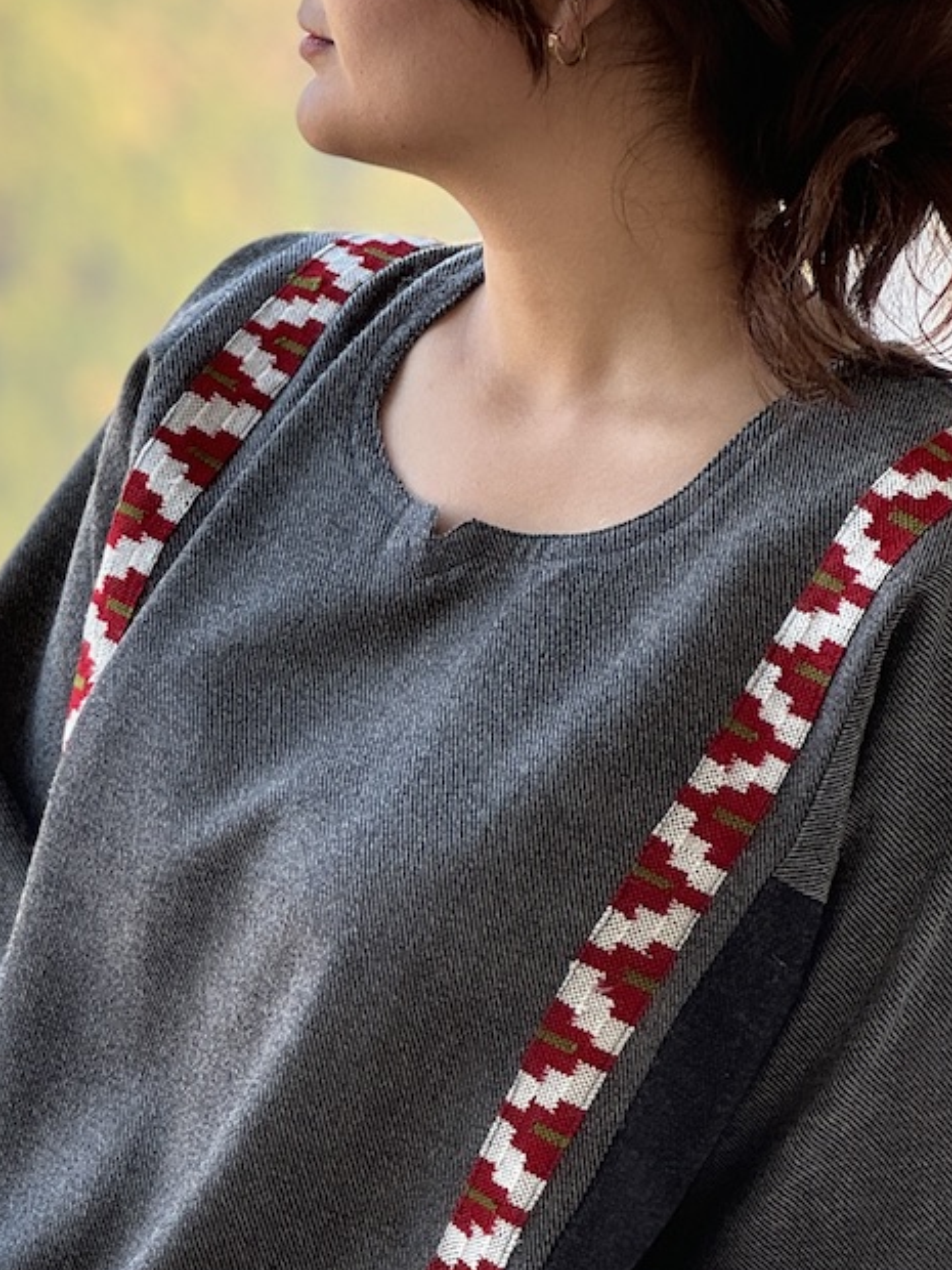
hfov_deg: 9.3
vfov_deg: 12.4
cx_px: 29
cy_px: 907
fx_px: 5830
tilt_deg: -11.7
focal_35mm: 159
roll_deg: +0.0
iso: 40
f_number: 2.8
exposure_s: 1/99
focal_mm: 9
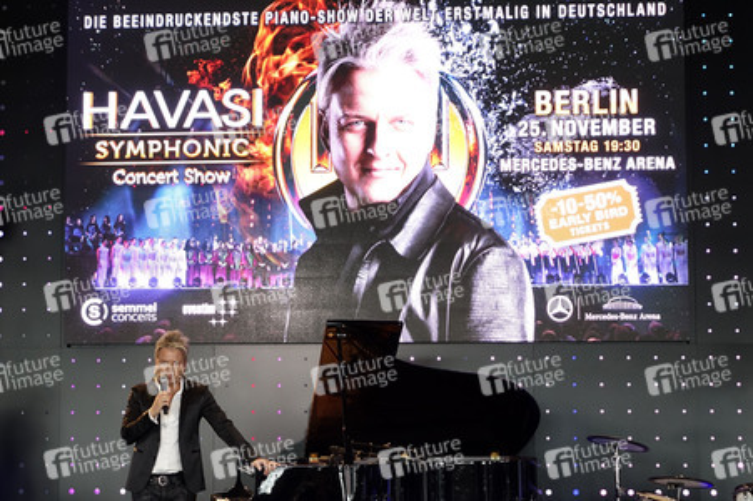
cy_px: 250
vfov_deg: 16.2
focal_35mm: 84
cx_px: 376
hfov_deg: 24.2
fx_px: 1756
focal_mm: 30.79
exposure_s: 1/80
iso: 800
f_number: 2.8
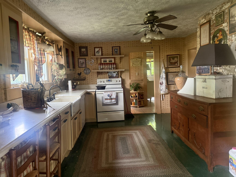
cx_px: 118
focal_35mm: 24
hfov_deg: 71.6
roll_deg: +2.2
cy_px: 88
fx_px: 164
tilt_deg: -5.1
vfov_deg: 56.8
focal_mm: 6.76
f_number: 1.78
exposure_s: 1/60
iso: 500
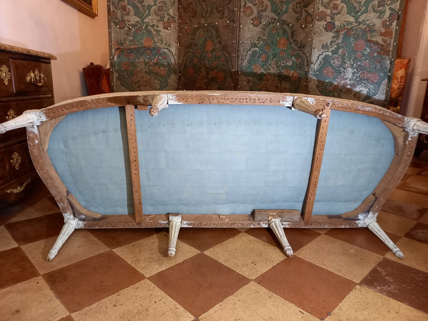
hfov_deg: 69.4
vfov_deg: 54.9
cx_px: 214
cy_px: 160
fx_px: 309
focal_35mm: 25
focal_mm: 4.65
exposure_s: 1/25
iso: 500
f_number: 1.8
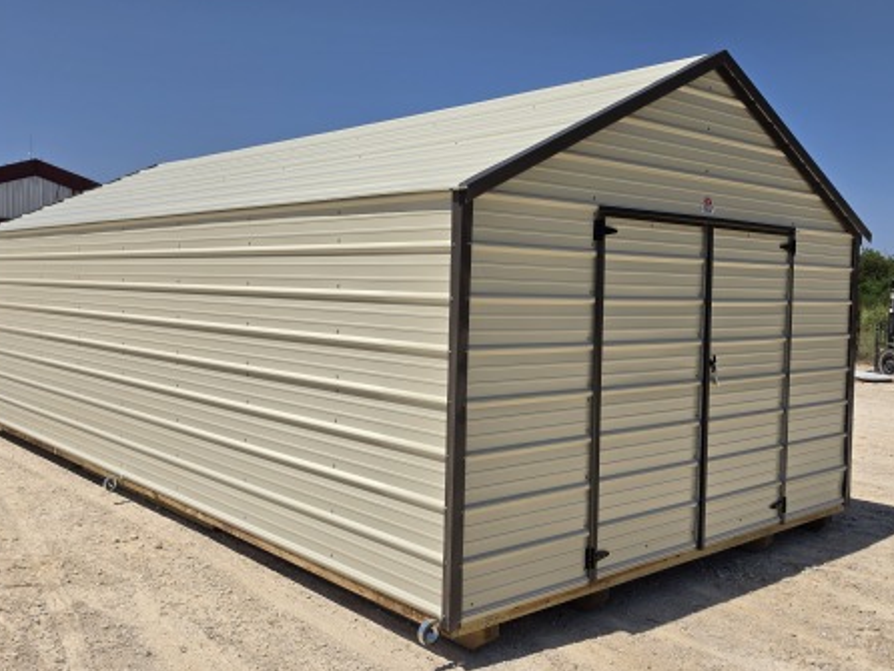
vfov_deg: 43.0
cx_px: 455
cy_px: 326
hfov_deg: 55.3
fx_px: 853
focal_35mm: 33
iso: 32
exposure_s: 1/7939
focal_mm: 6.5
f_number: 1.4
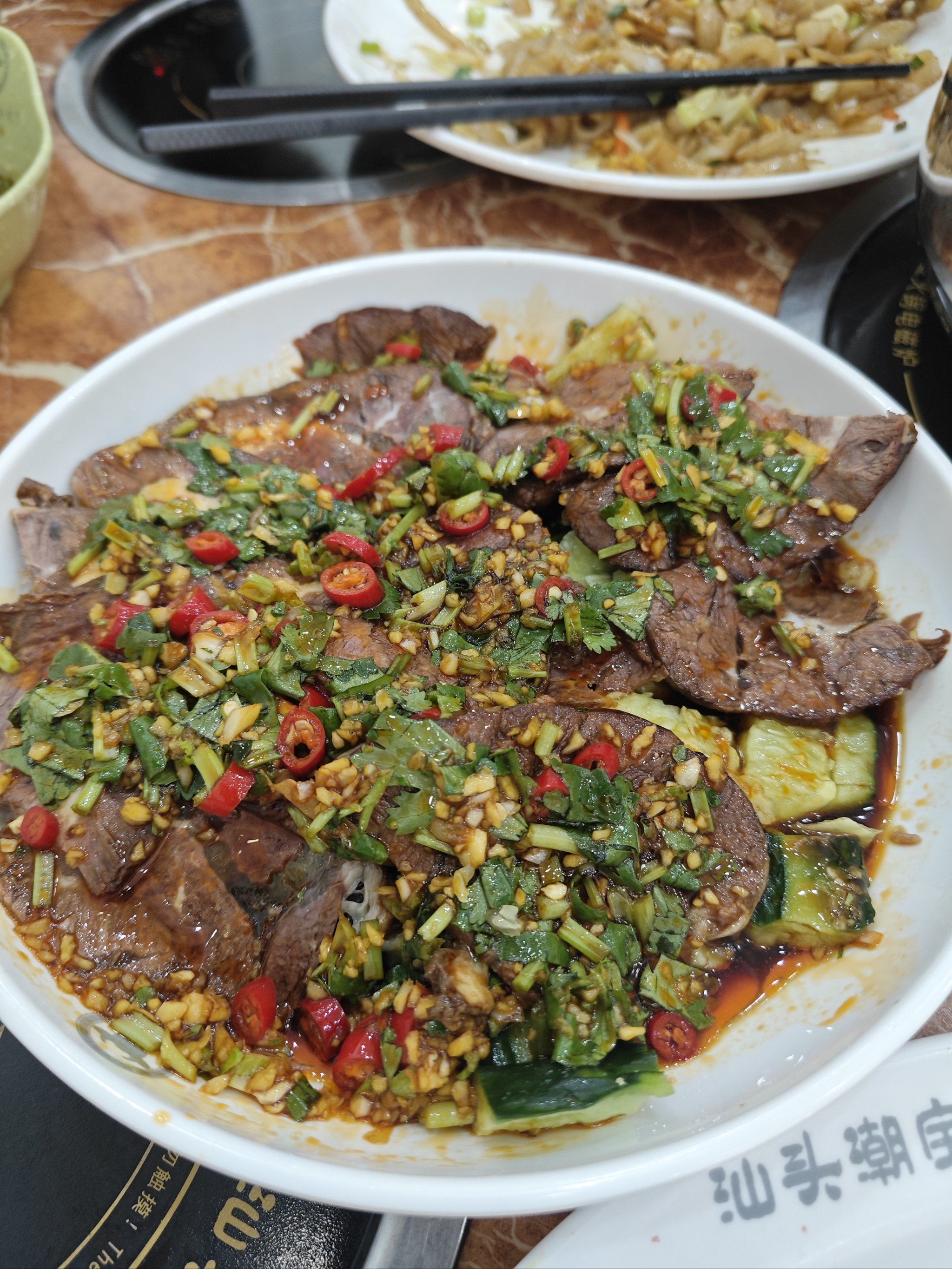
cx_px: 476
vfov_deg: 73.9
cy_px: 634
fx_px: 843
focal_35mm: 23
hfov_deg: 58.9
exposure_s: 1/50
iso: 250
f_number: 1.8
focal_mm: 5.43
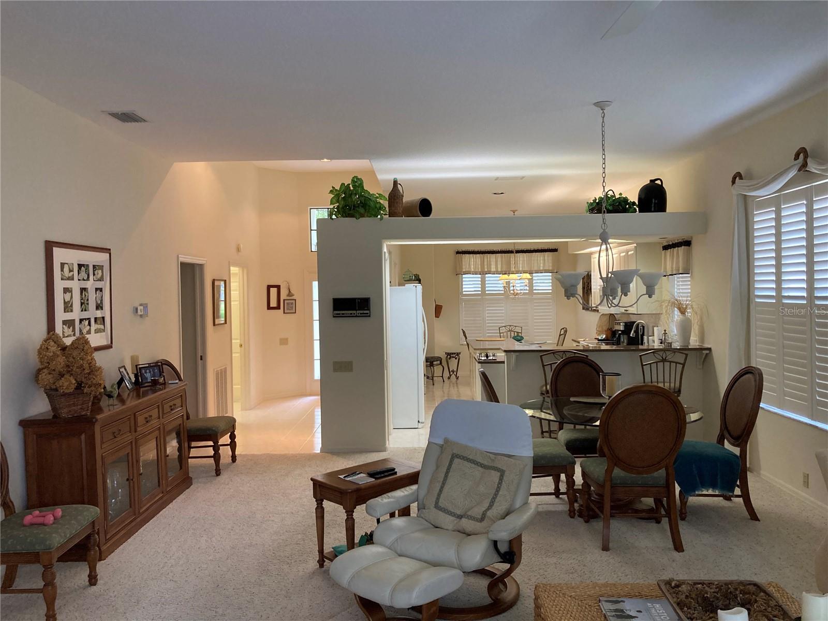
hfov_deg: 63.4
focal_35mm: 28
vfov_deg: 49.7
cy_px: 310
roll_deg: +0.2
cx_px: 414
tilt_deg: +0.2
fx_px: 670
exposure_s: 1/60
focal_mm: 3.99
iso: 125
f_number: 1.8
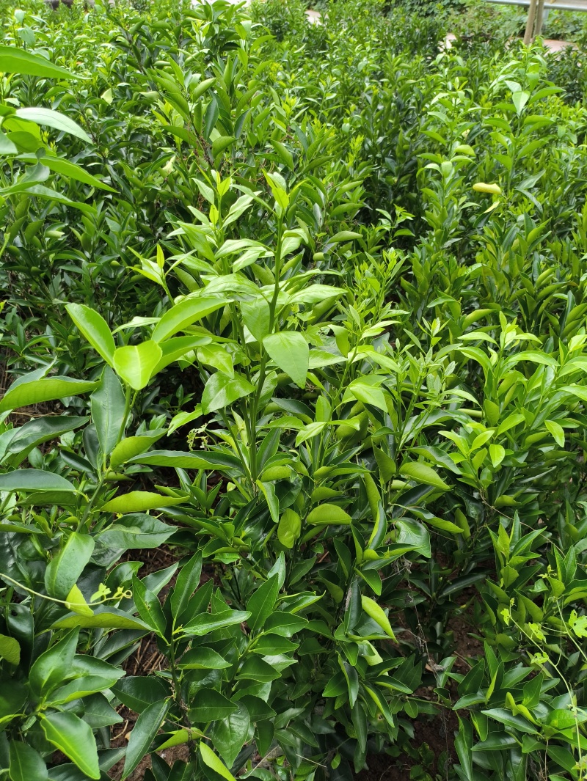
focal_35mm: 23
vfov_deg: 73.9
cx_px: 294
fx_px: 520
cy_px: 390
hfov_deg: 58.9
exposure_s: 1/154
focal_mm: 4.69
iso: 50
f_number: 1.79
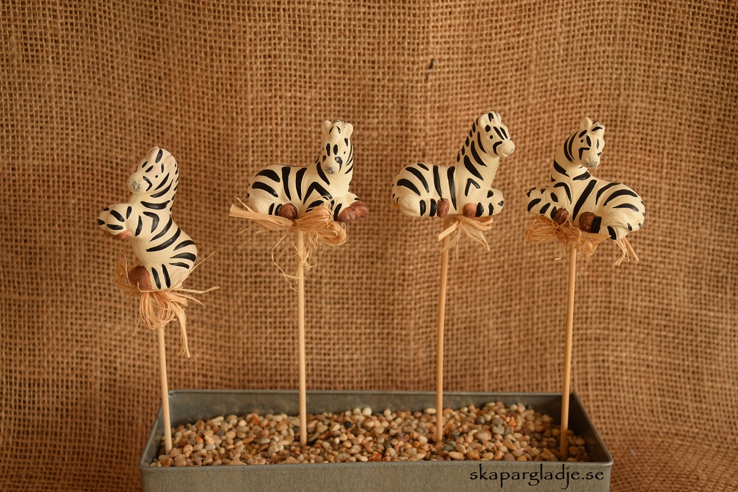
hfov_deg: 38.9
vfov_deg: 26.5
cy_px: 246
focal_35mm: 51
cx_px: 369
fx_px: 1045
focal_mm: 34
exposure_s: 1/25
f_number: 5.6
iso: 320
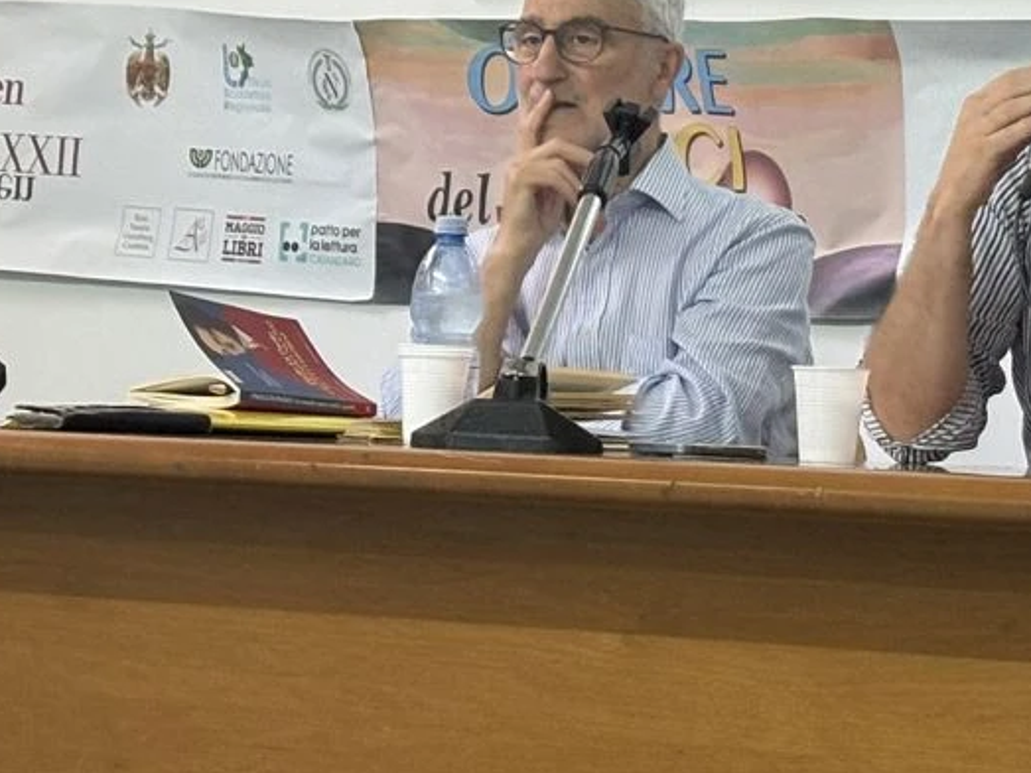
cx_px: 1234
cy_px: 67
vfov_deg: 9.3
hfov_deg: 12.2
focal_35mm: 159
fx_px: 4735
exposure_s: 1/50
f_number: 1.6
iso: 125
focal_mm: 5.96
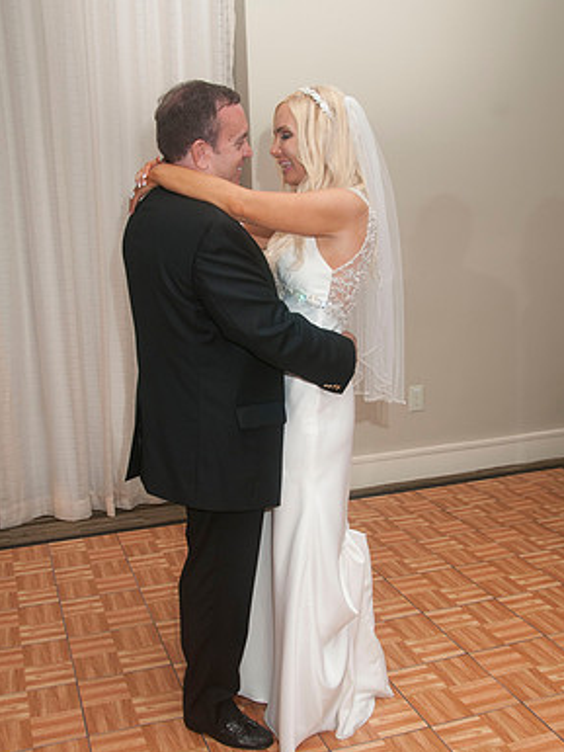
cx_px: 286
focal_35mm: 37
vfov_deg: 50.1
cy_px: 406
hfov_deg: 38.7
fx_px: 803
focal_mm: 22
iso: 400
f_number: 5.6
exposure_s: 1/60
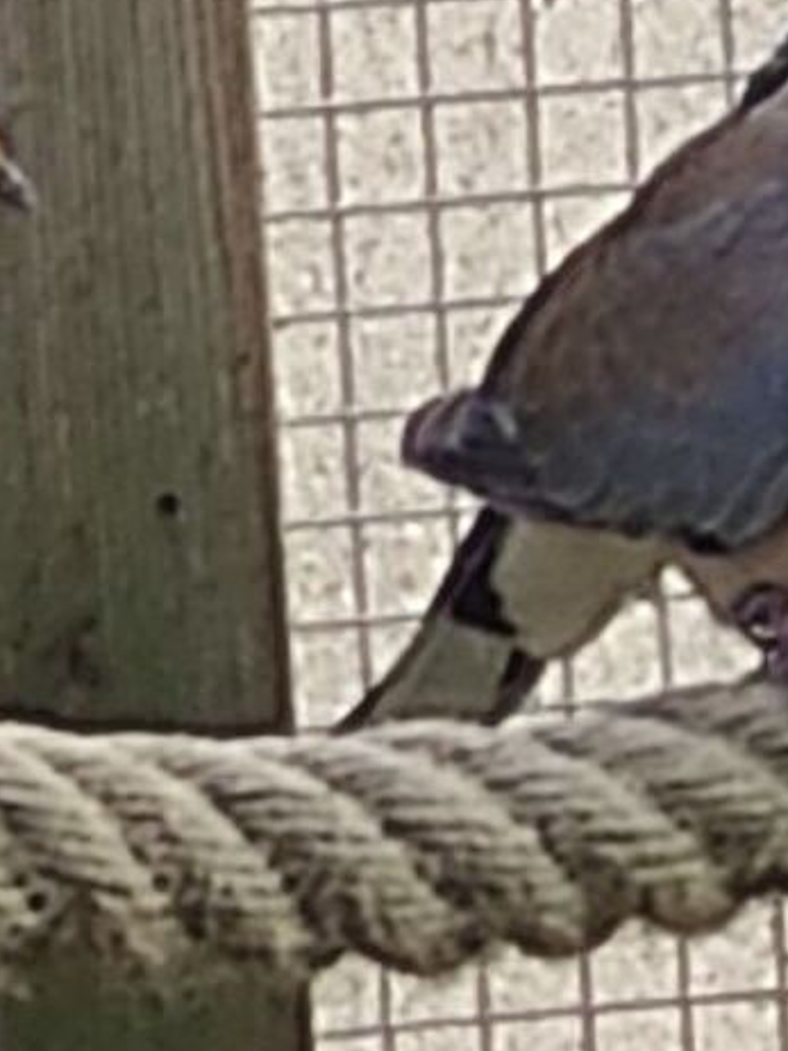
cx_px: 863
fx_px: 2186
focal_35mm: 72
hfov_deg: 19.6
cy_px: 642
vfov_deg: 27.0
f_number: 1.89
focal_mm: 5.43
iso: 50
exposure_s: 1/117
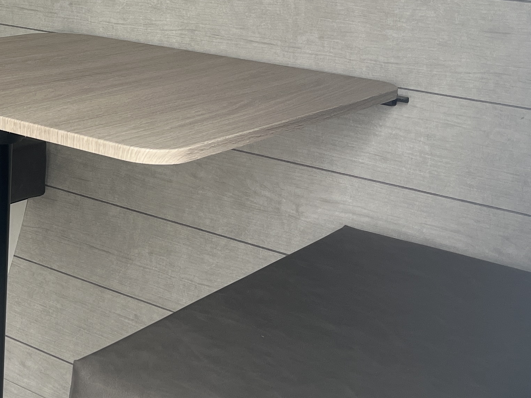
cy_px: 88
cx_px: -23
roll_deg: -1.8
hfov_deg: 26.4
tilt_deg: -10.8
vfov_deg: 21.1
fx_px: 1058
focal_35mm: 69
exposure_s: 1/121
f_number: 1.6
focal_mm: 5.1
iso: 64
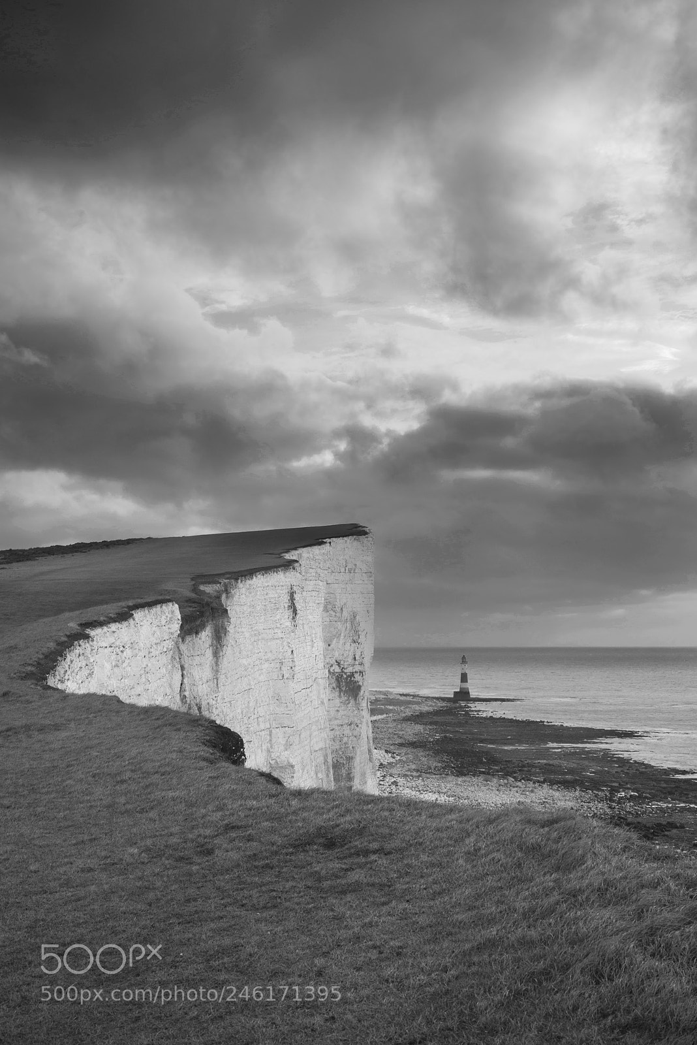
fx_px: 1451
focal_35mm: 50
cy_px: 522
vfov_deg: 39.6
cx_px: 348
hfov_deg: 27.0
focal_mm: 50
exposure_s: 1/125
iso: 500
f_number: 11
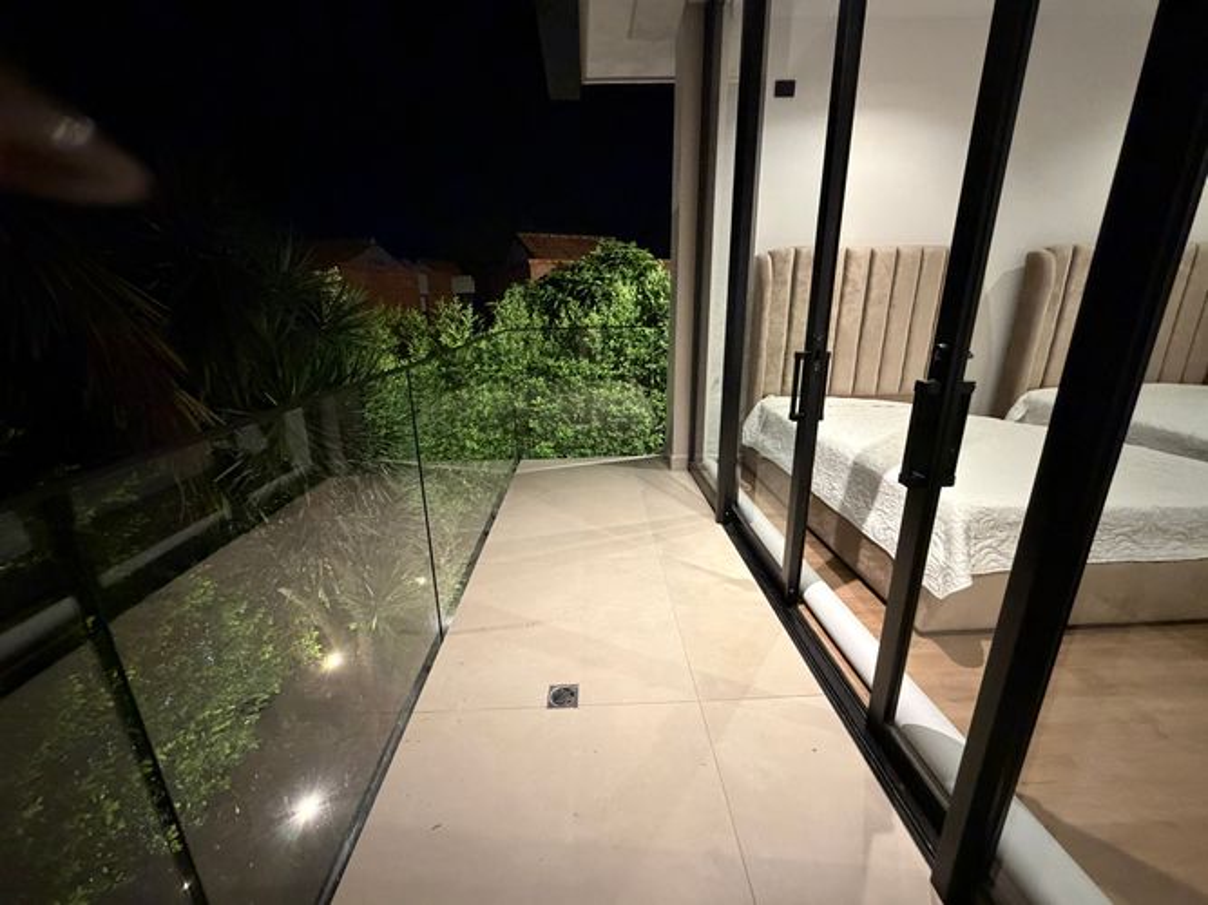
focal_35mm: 14
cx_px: 604
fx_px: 488
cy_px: 452
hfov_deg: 102.1
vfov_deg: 85.7
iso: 1000
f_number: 2.2
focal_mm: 2.22
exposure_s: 1/40
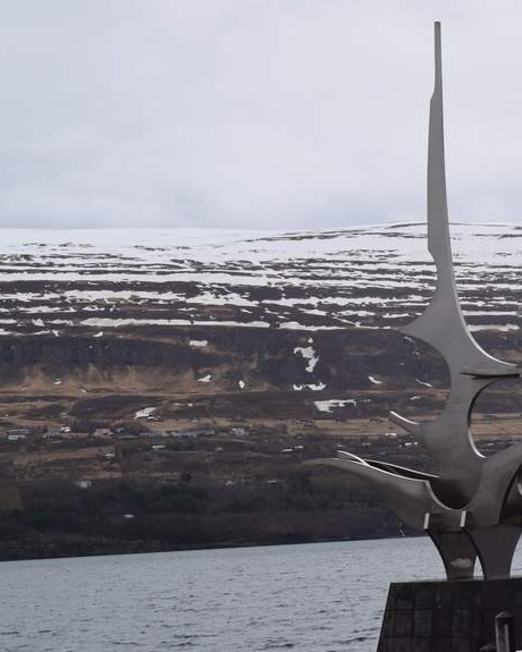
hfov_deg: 13.5
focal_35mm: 113
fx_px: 2179
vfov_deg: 17.0
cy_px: 342
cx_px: 505
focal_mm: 45
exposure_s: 1/200
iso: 100
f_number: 10
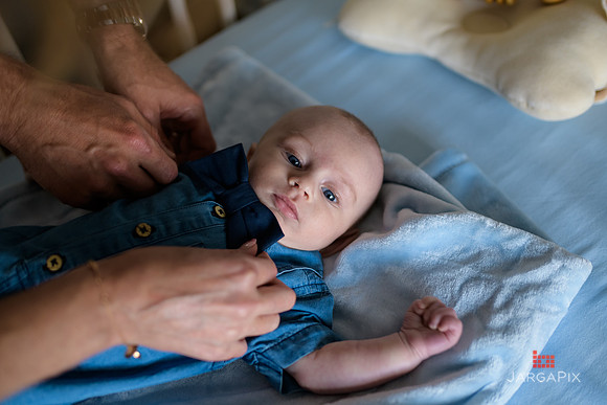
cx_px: 304
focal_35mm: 35
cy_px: 202
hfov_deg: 54.4
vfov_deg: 37.9
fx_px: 590
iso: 400
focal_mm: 35
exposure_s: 1/200
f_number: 2
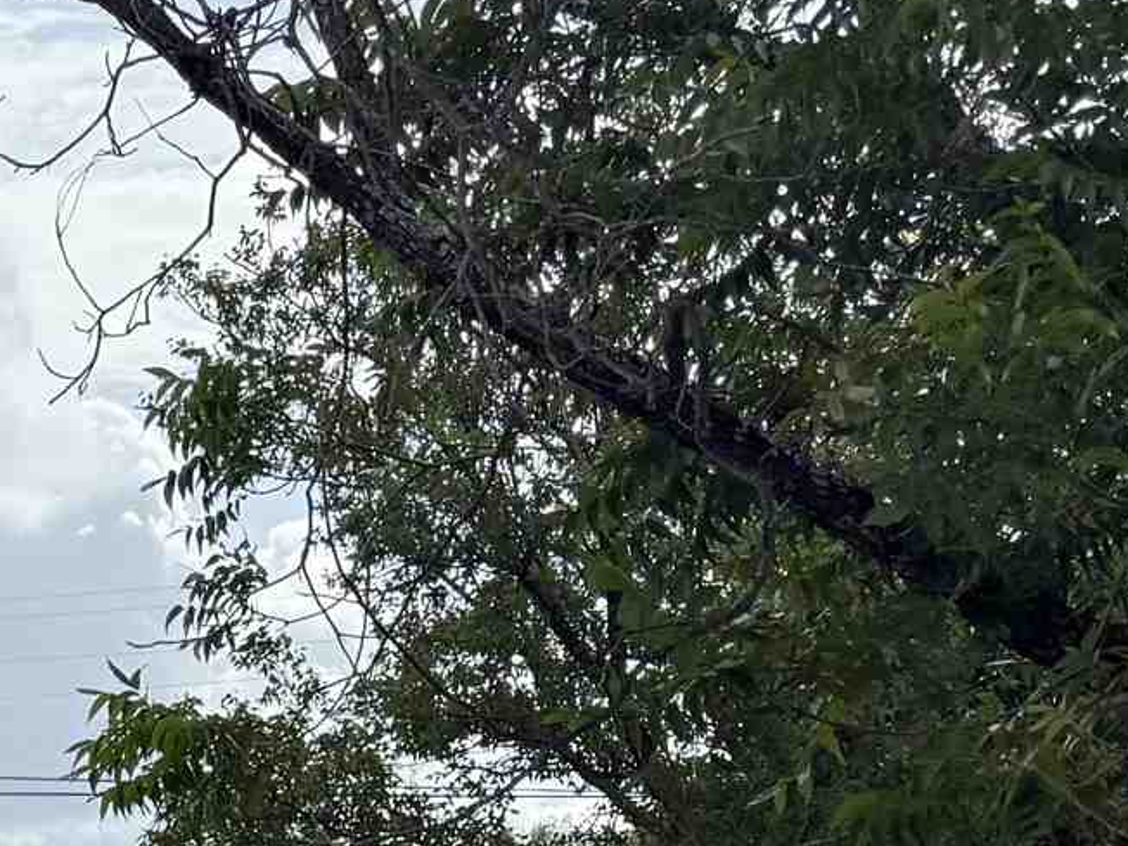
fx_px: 3682
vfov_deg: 12.3
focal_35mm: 113
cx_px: -983
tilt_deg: -1.5
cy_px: 1358
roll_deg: +0.6
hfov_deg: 14.9
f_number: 1.78
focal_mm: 6.76
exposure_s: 1/7353
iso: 100
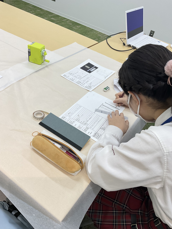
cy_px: 114
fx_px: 192
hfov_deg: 48.2
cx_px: 86
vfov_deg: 61.7
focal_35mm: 29
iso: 40
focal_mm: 3
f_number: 1.8
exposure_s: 1/120
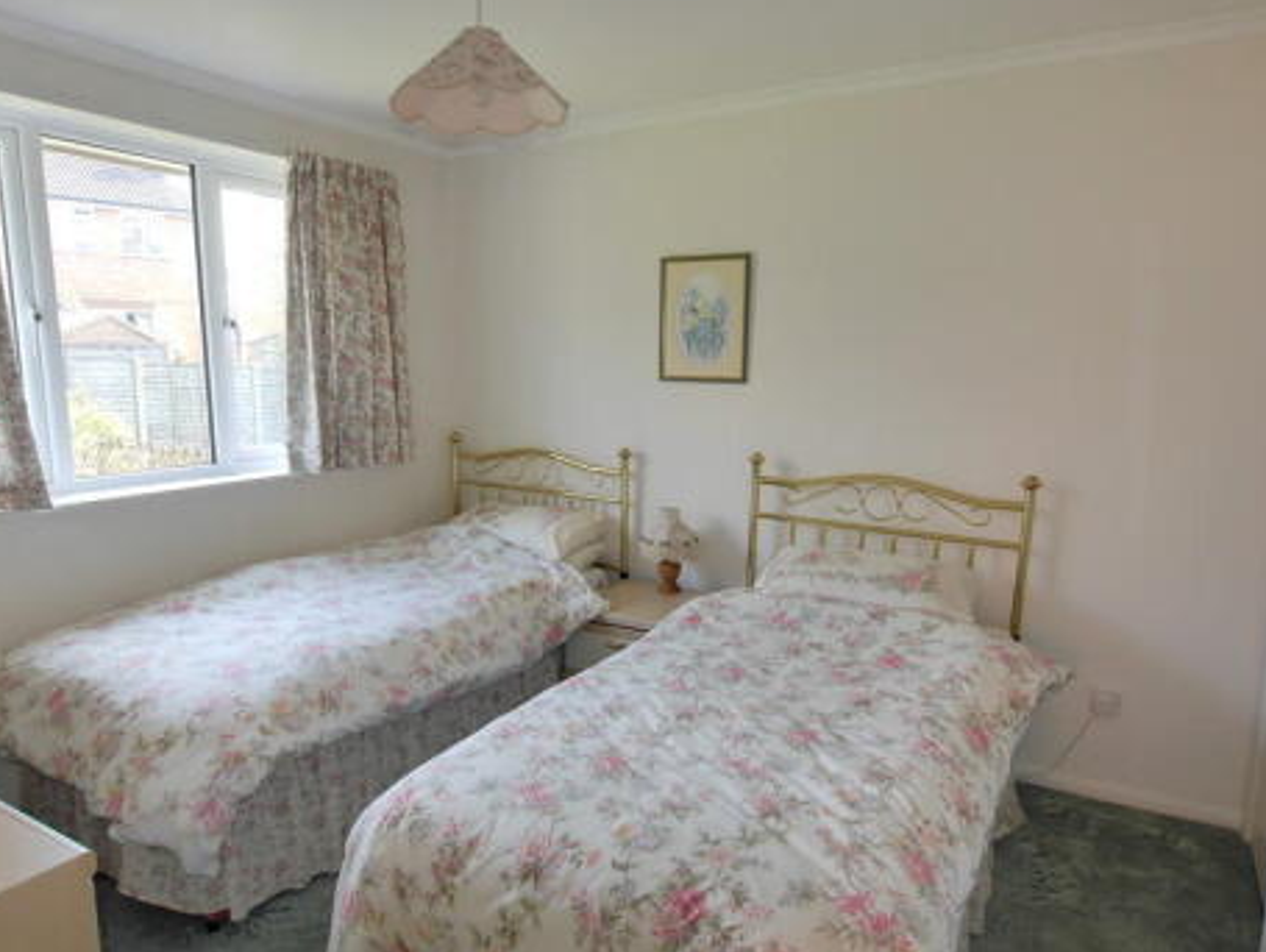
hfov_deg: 73.9
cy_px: 497
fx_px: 842
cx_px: 618
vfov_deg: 58.9
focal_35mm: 23
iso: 160
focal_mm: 9
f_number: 4
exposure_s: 1/60
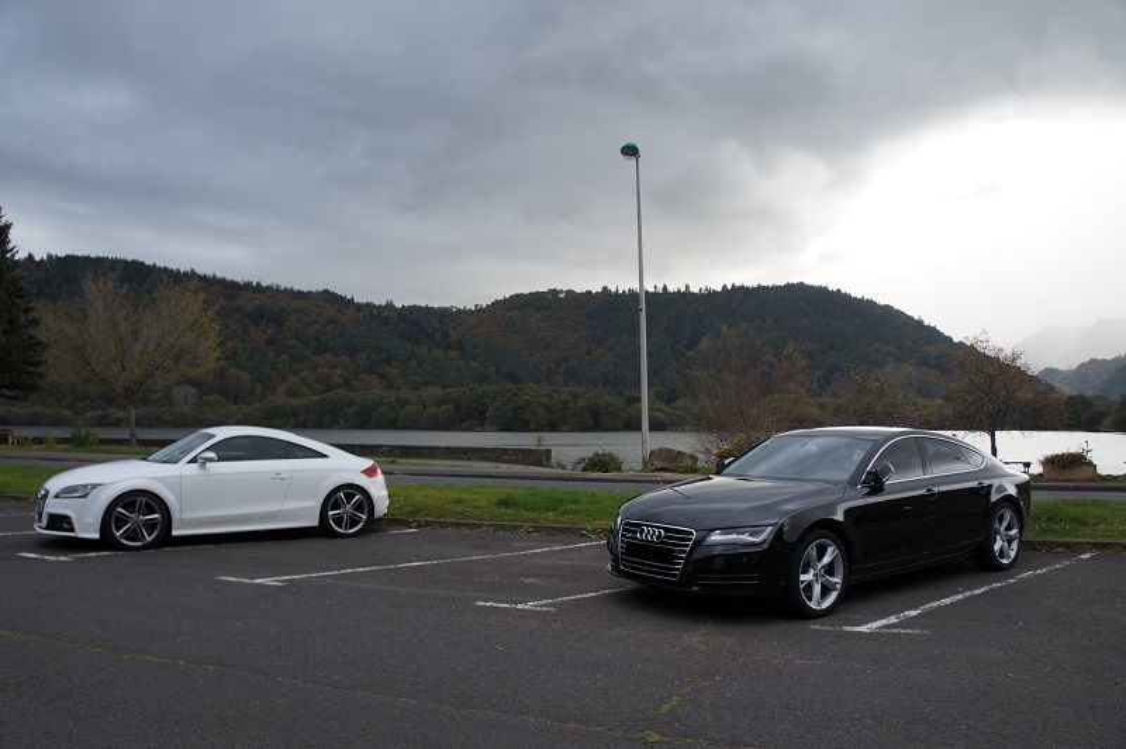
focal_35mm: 27
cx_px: 563
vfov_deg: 47.9
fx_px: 844
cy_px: 374
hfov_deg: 67.4
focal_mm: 18
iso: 160
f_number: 4
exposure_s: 1/160
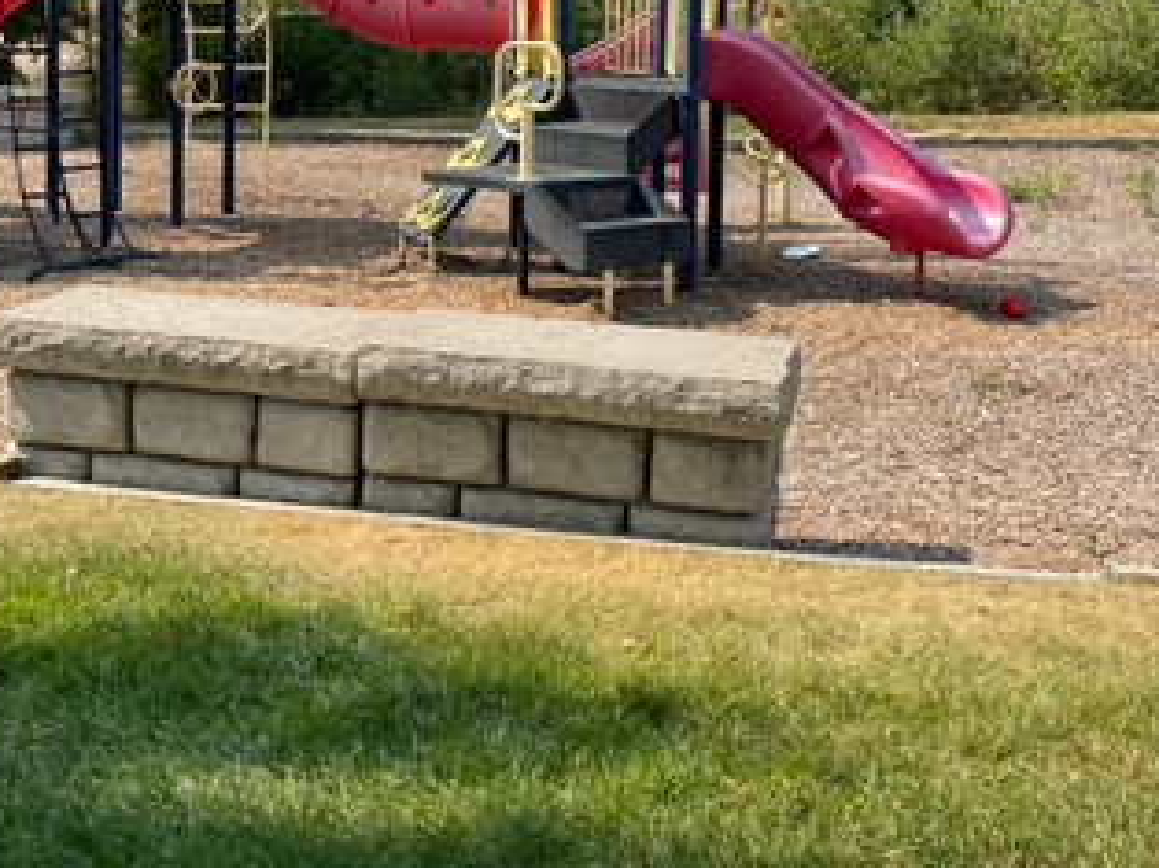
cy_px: 159
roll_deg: -0.3
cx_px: 358
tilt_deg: -6.6
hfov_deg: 35.7
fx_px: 1773
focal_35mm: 53
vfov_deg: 26.9
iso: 32
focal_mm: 5.1
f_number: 1.6
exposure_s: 1/2924
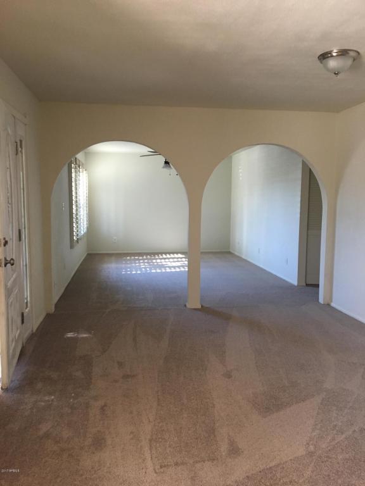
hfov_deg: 48.2
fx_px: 408
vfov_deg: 61.7
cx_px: 182
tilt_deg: -5.2
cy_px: 243
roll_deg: -0.5
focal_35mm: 29
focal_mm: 4.15
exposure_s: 1/30
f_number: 2.2
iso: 125
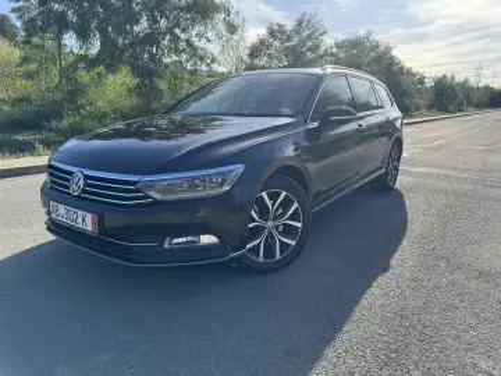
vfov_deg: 56.8
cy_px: 188
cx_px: 250
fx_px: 347
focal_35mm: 24
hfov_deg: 71.6
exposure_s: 1/2041
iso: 80
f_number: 1.78
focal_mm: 6.76
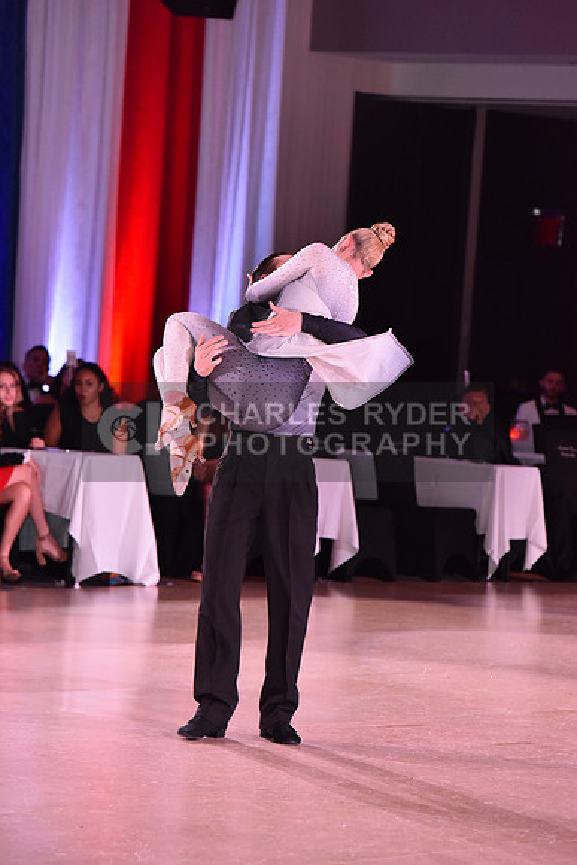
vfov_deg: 11.4
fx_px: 4325
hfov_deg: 7.6
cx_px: 288
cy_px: 432
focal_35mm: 180
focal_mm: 180
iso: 2500
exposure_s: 1/320
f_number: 5
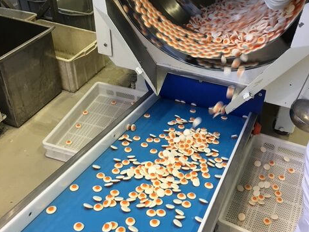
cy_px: 96
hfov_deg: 47.9
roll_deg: +0.1
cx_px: 154
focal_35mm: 39
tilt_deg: -34.6
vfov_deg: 36.7
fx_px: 348
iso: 40
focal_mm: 4.15
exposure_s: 1/17
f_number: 2.2
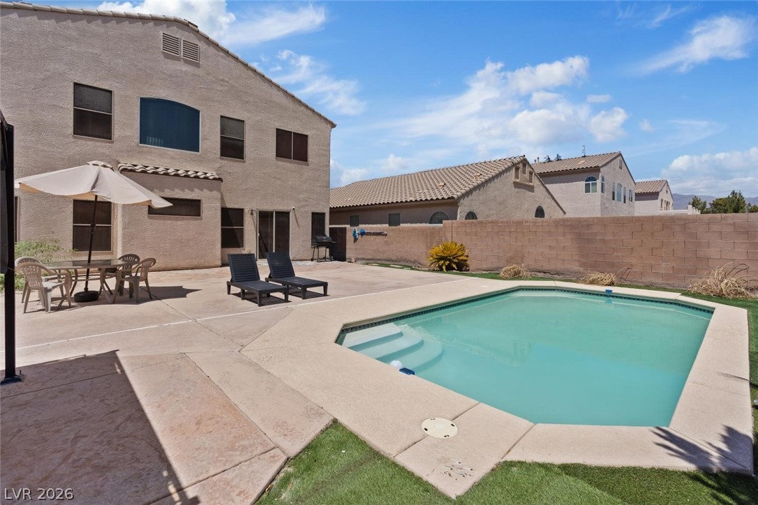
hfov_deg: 96.7
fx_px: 337
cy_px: 252
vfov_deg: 73.7
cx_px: 379
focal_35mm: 16
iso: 400
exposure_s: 1/250
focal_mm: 16
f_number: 8
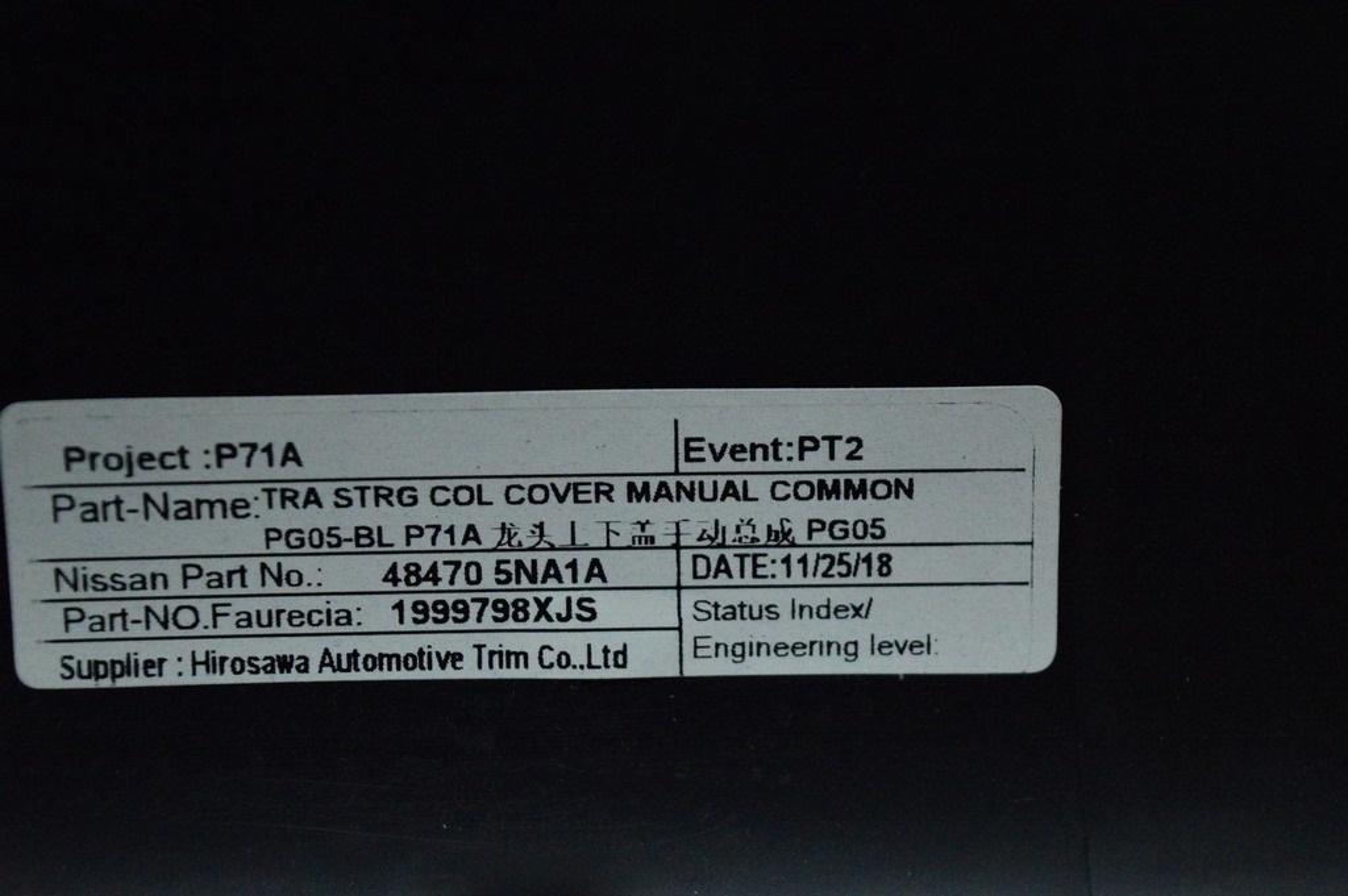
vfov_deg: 16.5
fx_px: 3087
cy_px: 448
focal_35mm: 82
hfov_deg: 24.6
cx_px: 674
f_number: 5.6
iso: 6400
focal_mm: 55
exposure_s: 1/800
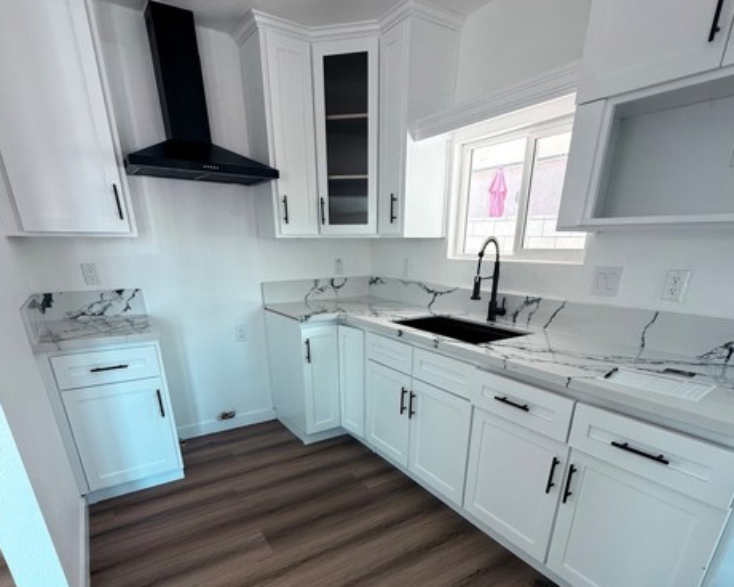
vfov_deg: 67.8
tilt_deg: -21.8
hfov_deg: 83.3
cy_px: 415
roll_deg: -0.4
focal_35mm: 19
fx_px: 413
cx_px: 369
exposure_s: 1/99
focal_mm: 2.22
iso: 125
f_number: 2.2
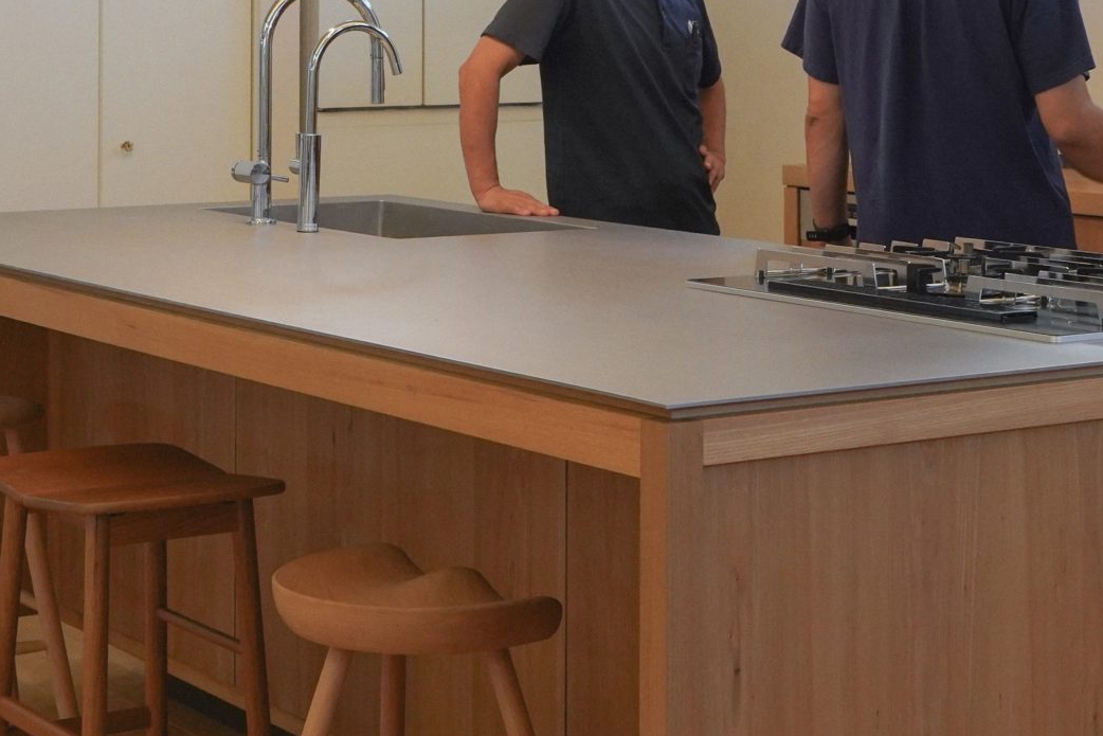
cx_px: 592
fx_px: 2635
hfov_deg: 23.6
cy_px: 223
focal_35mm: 86
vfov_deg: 15.8
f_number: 6.3
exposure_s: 1/125
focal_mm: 35
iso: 2000
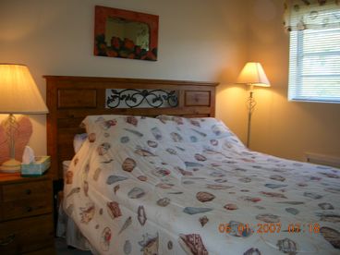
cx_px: 170
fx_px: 334
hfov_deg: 54.0
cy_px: 128
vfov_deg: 41.8
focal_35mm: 34
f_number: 2.9
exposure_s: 1/30
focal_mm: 5.7
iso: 50
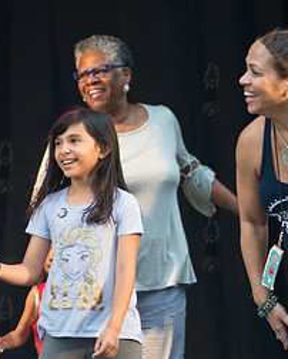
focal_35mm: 567
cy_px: 192
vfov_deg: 3.4
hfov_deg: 2.7
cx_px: 341
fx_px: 6034
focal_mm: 200
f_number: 2.8
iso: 1600
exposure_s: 1/800
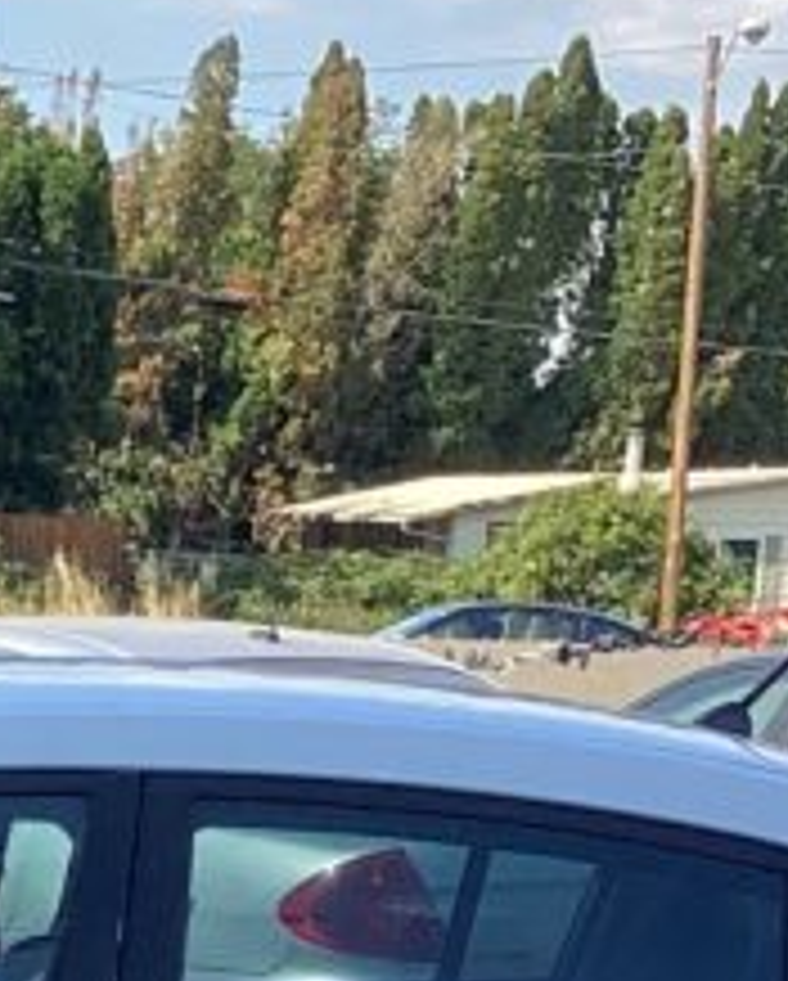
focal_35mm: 142
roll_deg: -2.9
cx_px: -279
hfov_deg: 10.6
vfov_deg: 13.0
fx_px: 4131
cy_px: 1372
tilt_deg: -12.8
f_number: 2.4
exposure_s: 1/375
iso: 25
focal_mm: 3.3
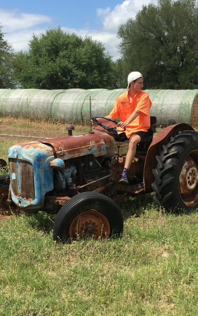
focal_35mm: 51
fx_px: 440
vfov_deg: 39.5
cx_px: 117
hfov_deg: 25.3
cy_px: 171
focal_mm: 4.15
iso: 25
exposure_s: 1/1672
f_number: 2.2
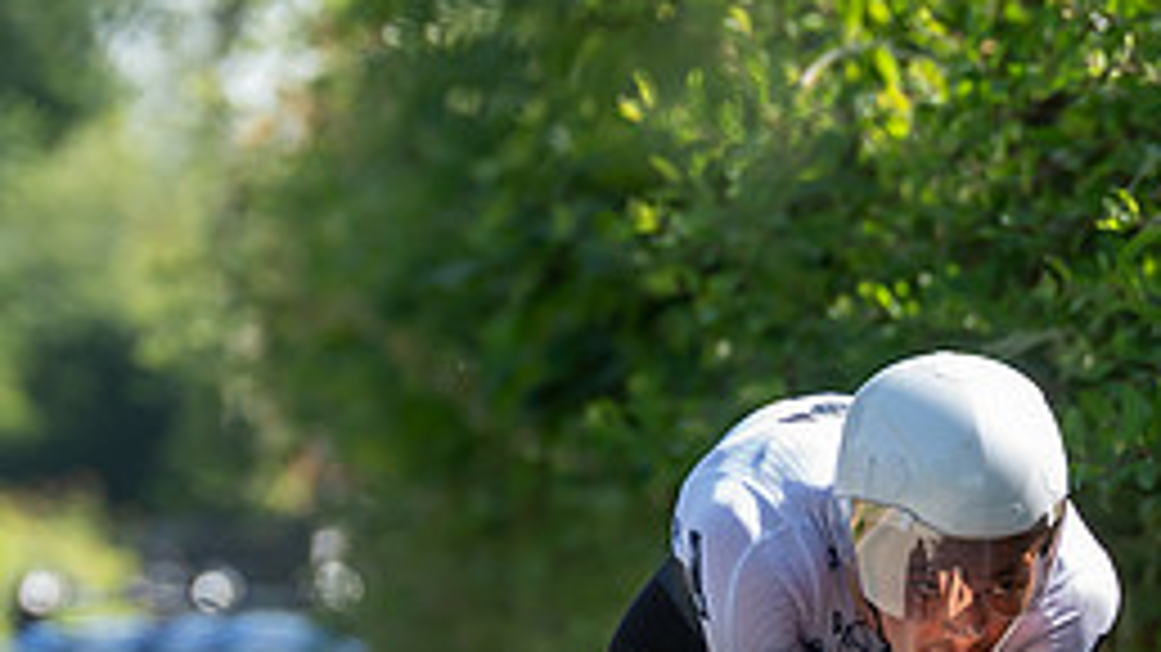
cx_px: 1073
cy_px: 1115
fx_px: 25885
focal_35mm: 841
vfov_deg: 1.4
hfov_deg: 2.6
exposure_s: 1/1000
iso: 640
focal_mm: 200
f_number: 4
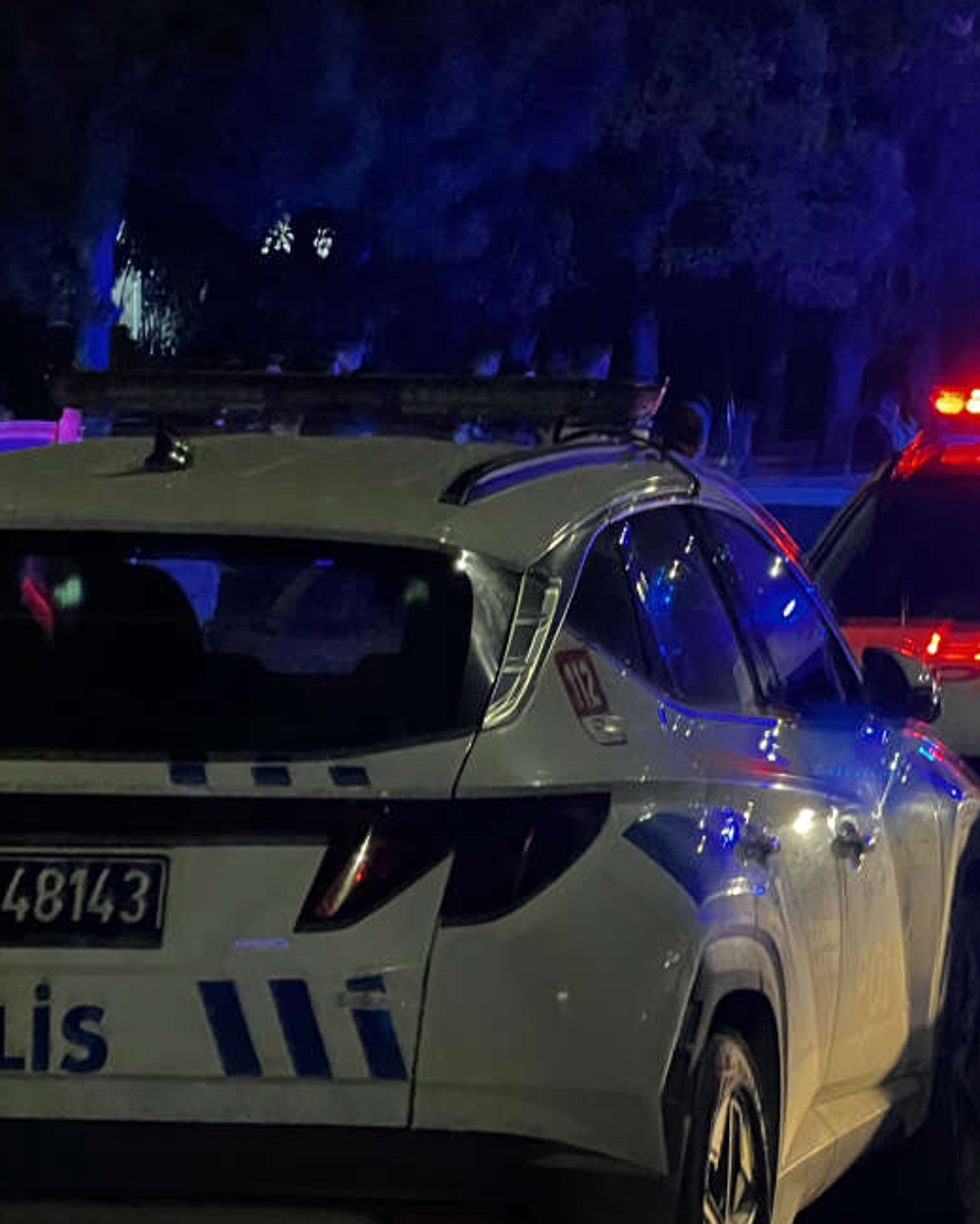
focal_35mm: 148
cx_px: 1035
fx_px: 5366
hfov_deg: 10.3
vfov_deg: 13.0
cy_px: 535
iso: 1250
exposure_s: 1/26
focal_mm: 9
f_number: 2.8
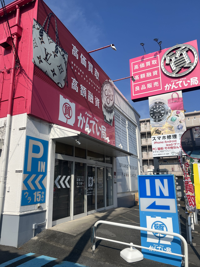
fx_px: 200
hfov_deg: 53.1
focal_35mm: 26
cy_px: 134
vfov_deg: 67.3
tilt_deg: +14.9
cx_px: 100
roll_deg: +0.3
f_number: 1.5
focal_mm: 5.7
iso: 50
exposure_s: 1/6579
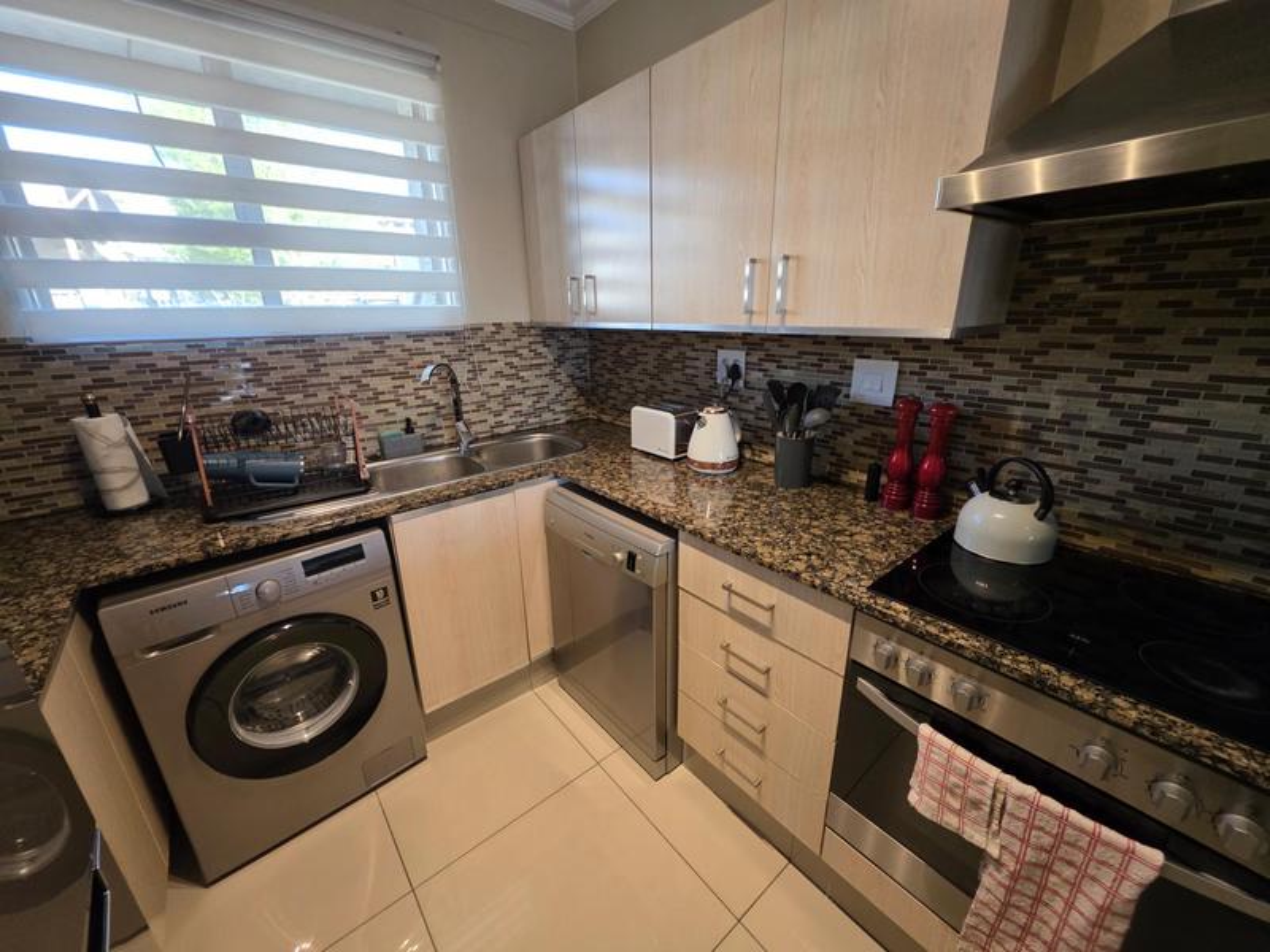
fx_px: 477
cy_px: 476
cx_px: 635
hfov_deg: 106.2
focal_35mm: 13
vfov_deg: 89.9
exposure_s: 1/100
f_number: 1.9
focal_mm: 2.2
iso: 320
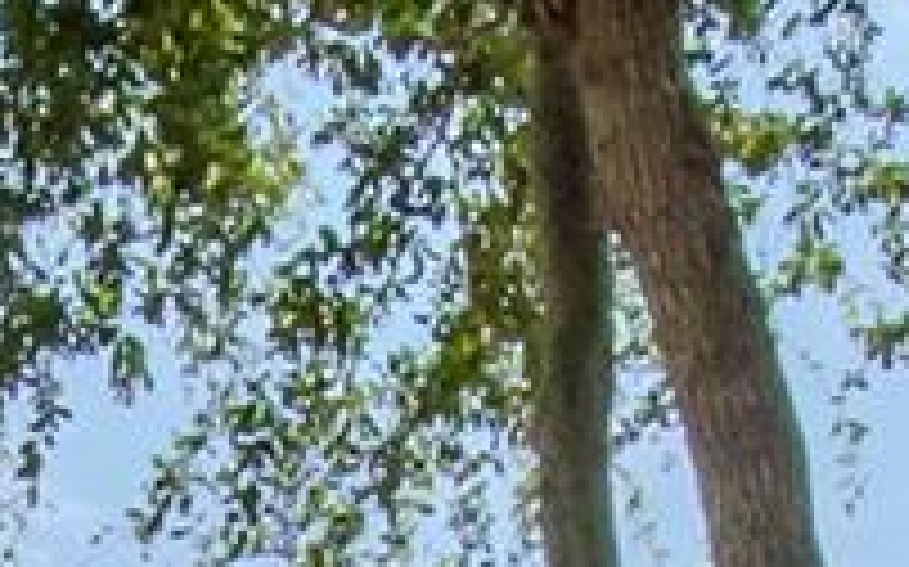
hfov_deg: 11.2
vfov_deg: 6.0
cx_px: -266
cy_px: 2290
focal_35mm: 182
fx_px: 4507
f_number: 22
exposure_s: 1/250
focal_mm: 15
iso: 800
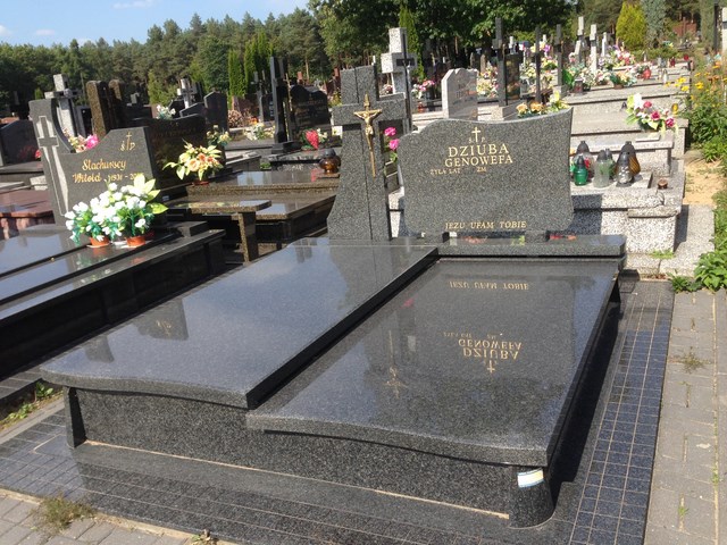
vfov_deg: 42.9
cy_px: 272
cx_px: 364
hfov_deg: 55.4
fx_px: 693
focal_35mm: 33
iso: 50
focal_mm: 4.12
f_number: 2.4
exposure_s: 1/1178
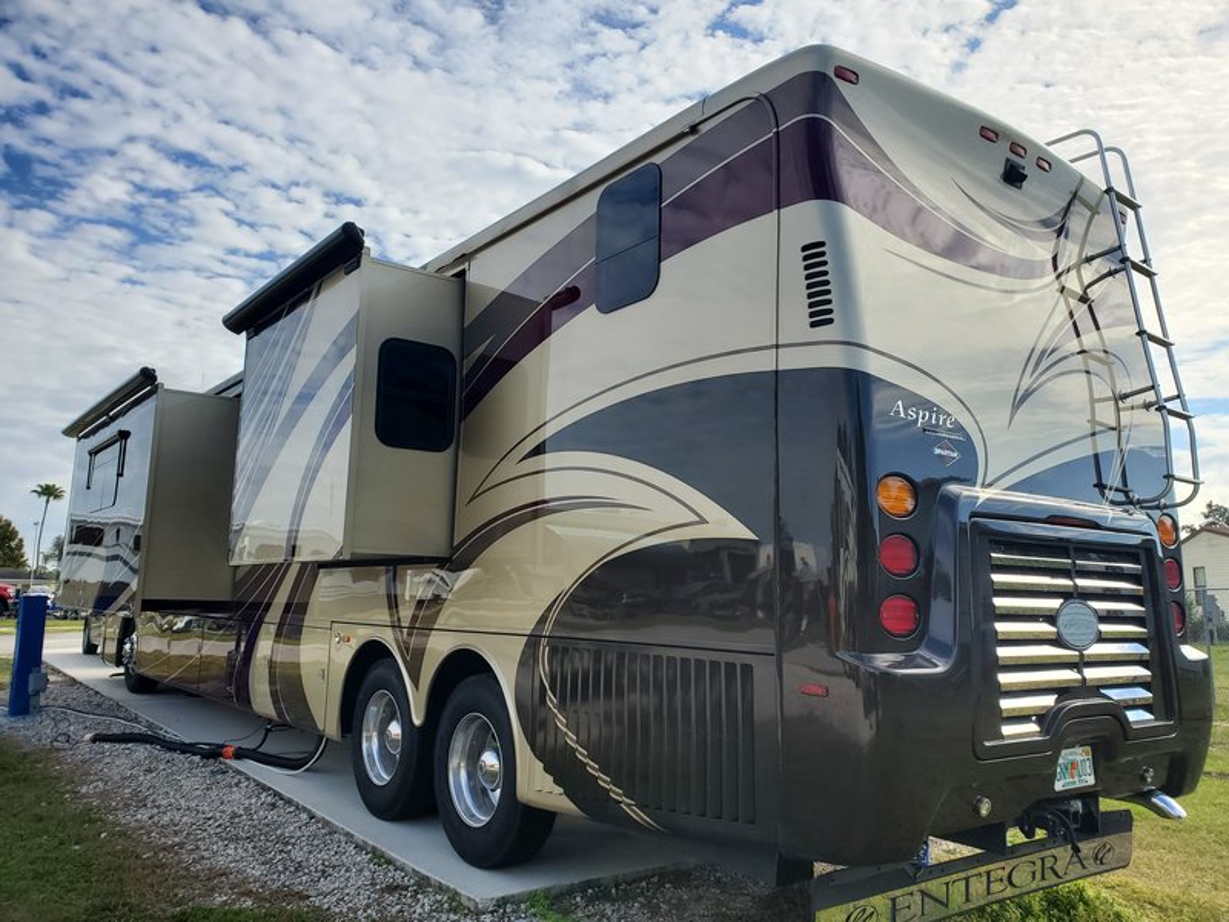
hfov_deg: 67.3
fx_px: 923
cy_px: 461
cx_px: 614
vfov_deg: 53.1
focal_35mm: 26
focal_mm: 4.3
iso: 50
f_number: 2.4
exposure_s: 1/1661
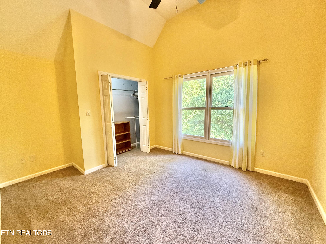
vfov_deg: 85.7
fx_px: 132
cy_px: 122
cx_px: 163
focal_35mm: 14
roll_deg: +1.5
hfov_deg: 102.1
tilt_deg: -5.6
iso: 400
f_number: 2.2
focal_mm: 2.22
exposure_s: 1/120
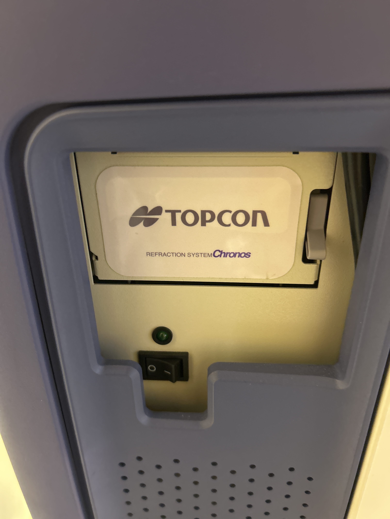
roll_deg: -0.2
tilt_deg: -28.6
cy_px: 260
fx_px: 391
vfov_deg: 67.3
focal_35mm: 26
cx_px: 195
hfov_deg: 53.1
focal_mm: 5.7
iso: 500
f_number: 1.5
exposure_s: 1/33
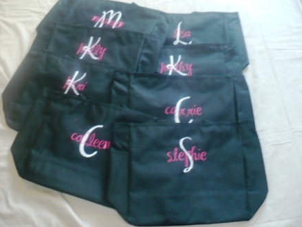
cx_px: 148
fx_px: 332
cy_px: 111
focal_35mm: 38
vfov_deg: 37.7
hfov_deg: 49.0
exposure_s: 1/8
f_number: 2.8
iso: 200
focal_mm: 6.1
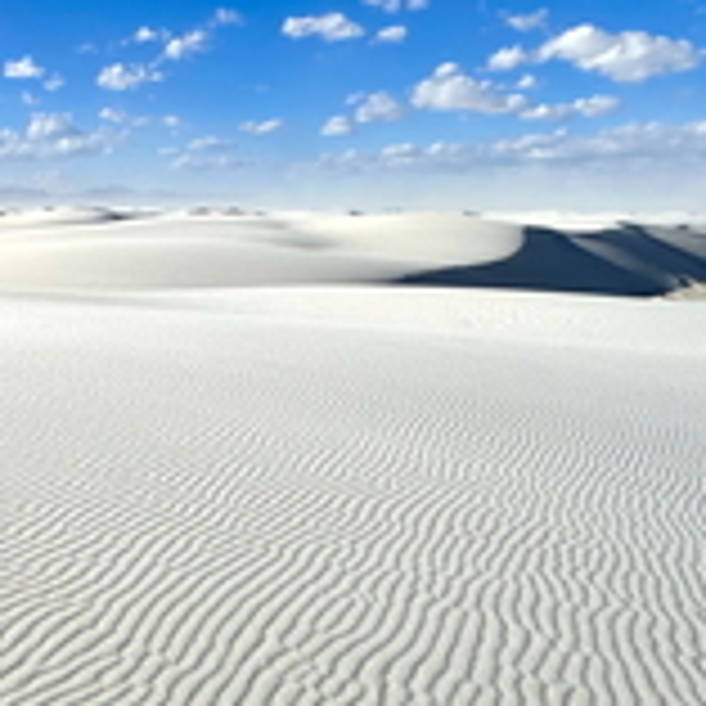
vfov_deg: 37.4
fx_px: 1015
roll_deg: -1.2
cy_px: 175
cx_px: 18
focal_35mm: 44
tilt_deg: +0.1
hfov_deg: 35.1
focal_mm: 2.22
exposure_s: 1/6897
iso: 50
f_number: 2.2
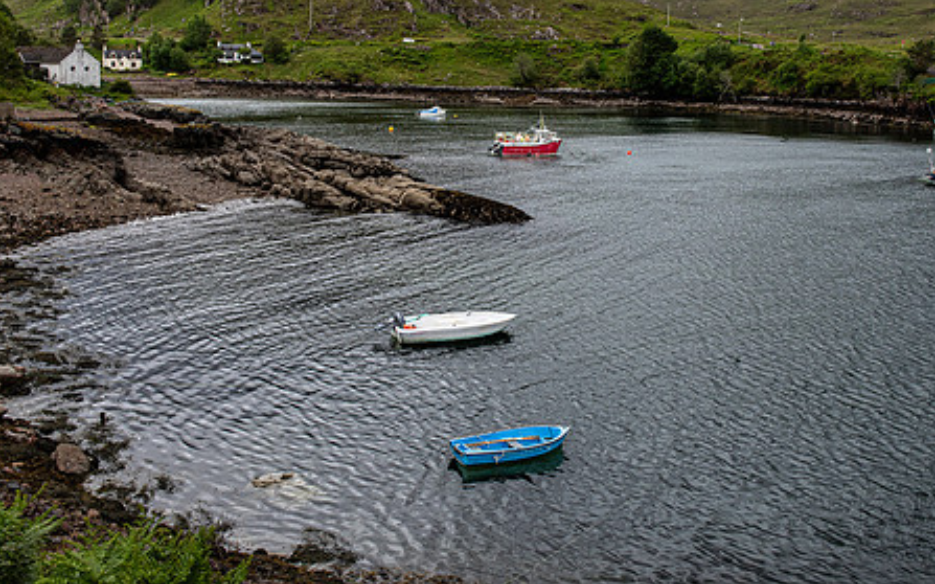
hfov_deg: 48.2
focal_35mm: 41
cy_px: 202
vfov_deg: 31.0
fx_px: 1044
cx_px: 496
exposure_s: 1/125
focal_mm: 31
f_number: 13
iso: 450
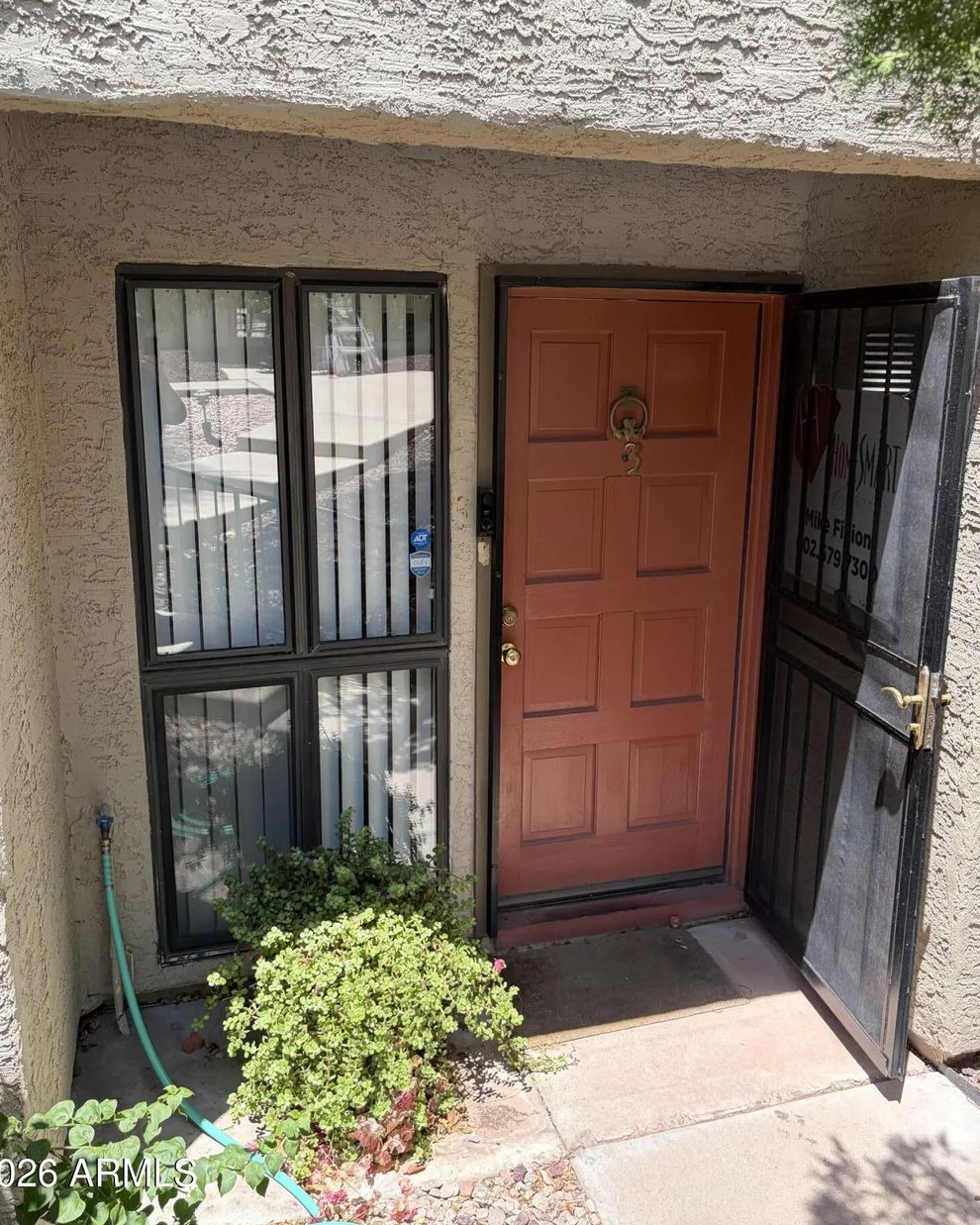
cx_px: 477
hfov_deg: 51.5
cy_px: 559
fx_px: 1015
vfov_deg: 62.1
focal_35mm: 28
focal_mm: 5.96
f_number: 1.6
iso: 64
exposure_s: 1/895
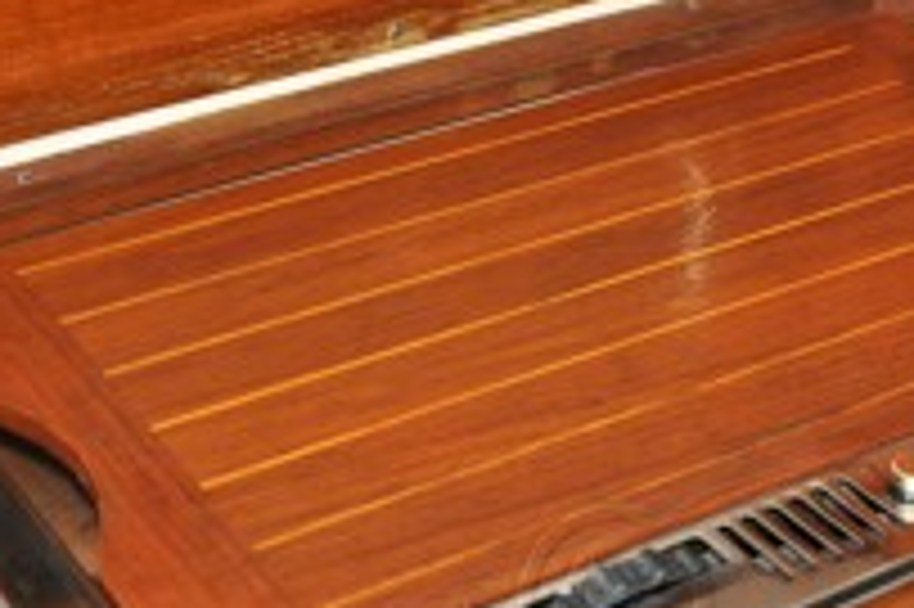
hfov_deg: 21.8
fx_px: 2359
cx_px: 617
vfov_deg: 14.7
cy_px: 311
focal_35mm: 93
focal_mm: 30
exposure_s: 1/60
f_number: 4.2
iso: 800
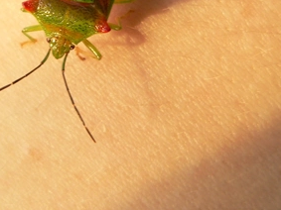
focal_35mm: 197
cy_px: 13
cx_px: 70
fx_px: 1598
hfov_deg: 10.0
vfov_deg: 7.5
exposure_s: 1/30
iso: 100
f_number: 2.8
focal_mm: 14.5
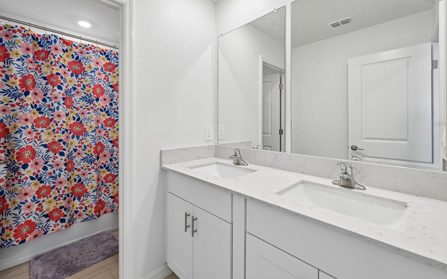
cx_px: 224
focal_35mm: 15
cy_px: 124
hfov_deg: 101.5
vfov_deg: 74.5
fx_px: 183
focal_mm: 14
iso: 400
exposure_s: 1/50
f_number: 8
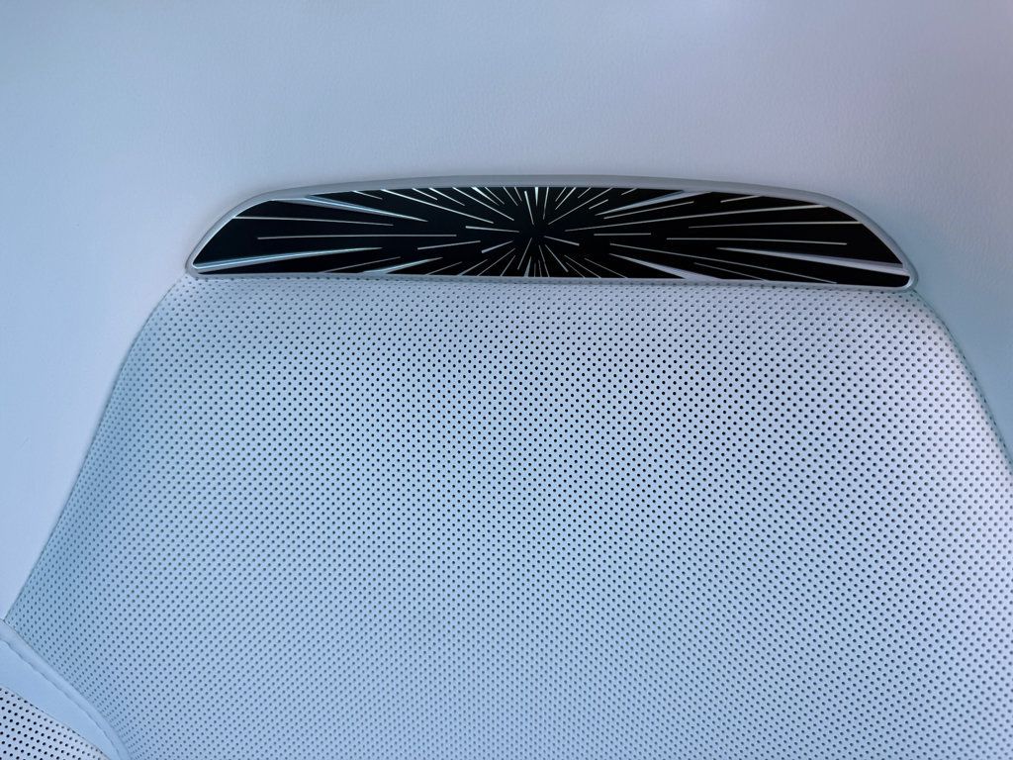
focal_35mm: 24
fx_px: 702
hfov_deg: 71.6
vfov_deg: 56.8
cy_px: 380
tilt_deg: -32.3
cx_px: 506
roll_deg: +1.2
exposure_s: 1/567
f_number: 1.78
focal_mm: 6.76
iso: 80
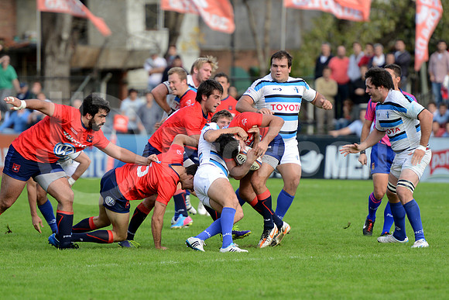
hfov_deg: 7.6
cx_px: 224
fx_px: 3368
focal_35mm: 270
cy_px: 150
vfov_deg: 5.1
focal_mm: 270
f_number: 4
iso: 500
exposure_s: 1/500
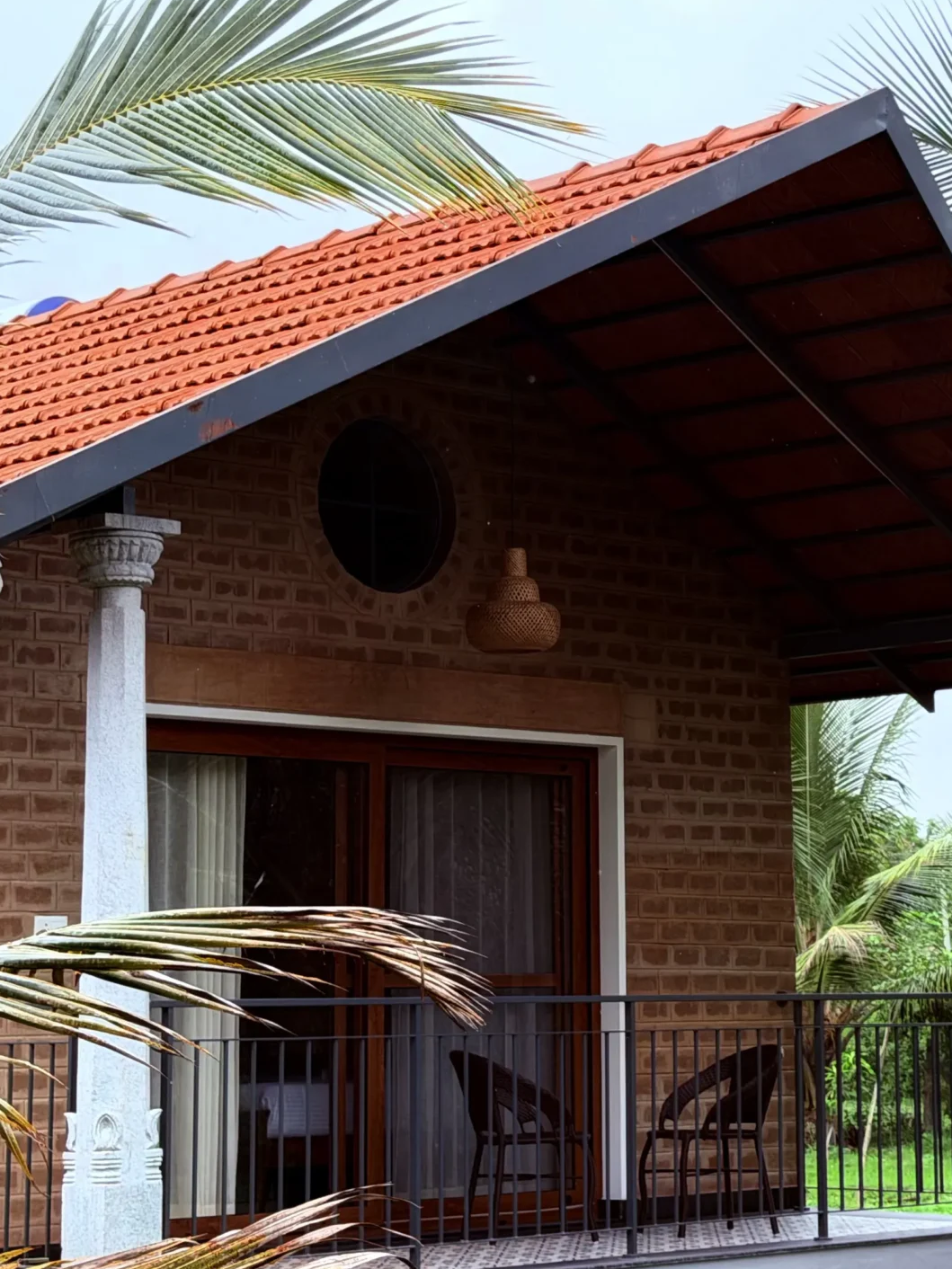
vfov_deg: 22.5
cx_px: 748
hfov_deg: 16.9
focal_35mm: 87
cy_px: 572
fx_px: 3190
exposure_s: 1/641
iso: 100
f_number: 1.78
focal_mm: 6.76
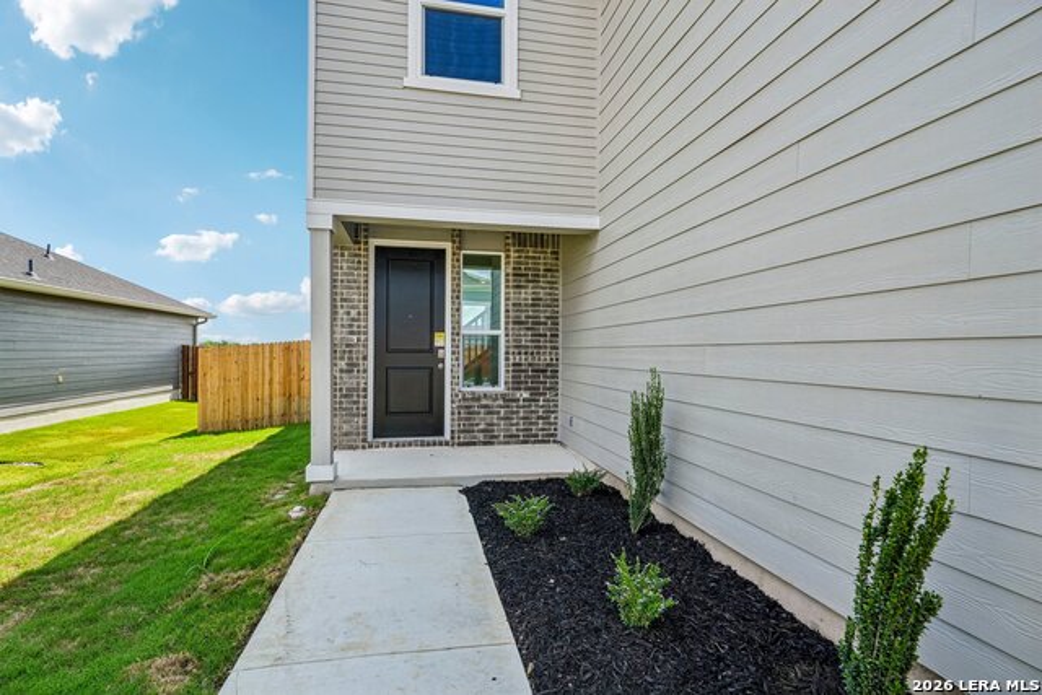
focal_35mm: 17
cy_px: 348
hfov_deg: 93.3
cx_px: 521
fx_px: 492
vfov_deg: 70.5
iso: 500
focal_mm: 17
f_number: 8
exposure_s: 1/640
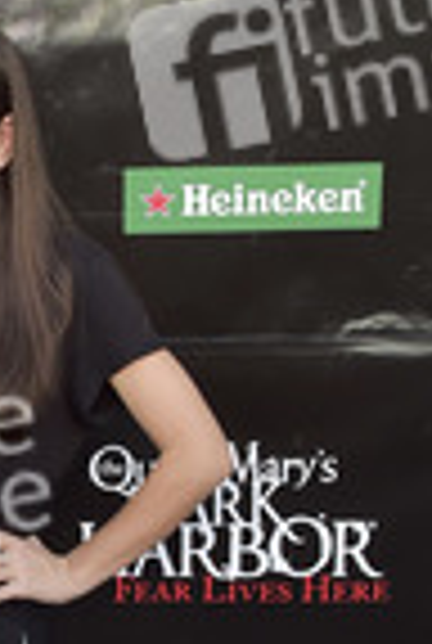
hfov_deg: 16.4
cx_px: -47
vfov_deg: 23.3
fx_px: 1451
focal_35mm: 81
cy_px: 730
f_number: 4.5
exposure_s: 1/320
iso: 250
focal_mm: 29
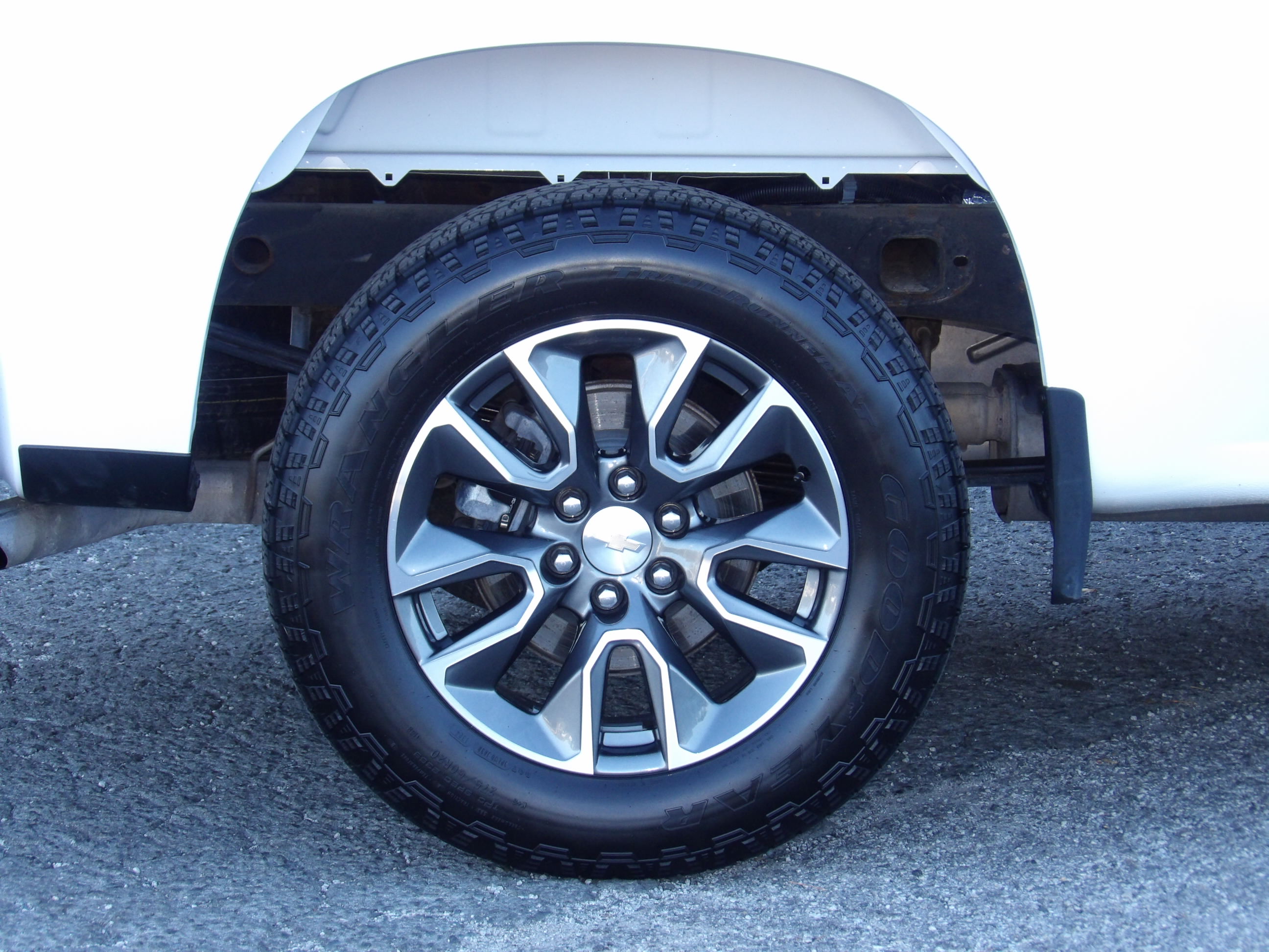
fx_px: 5242
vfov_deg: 10.4
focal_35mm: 143
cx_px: 634
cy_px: 476
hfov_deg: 13.8
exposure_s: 1/66
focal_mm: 25.6
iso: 200
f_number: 4.3
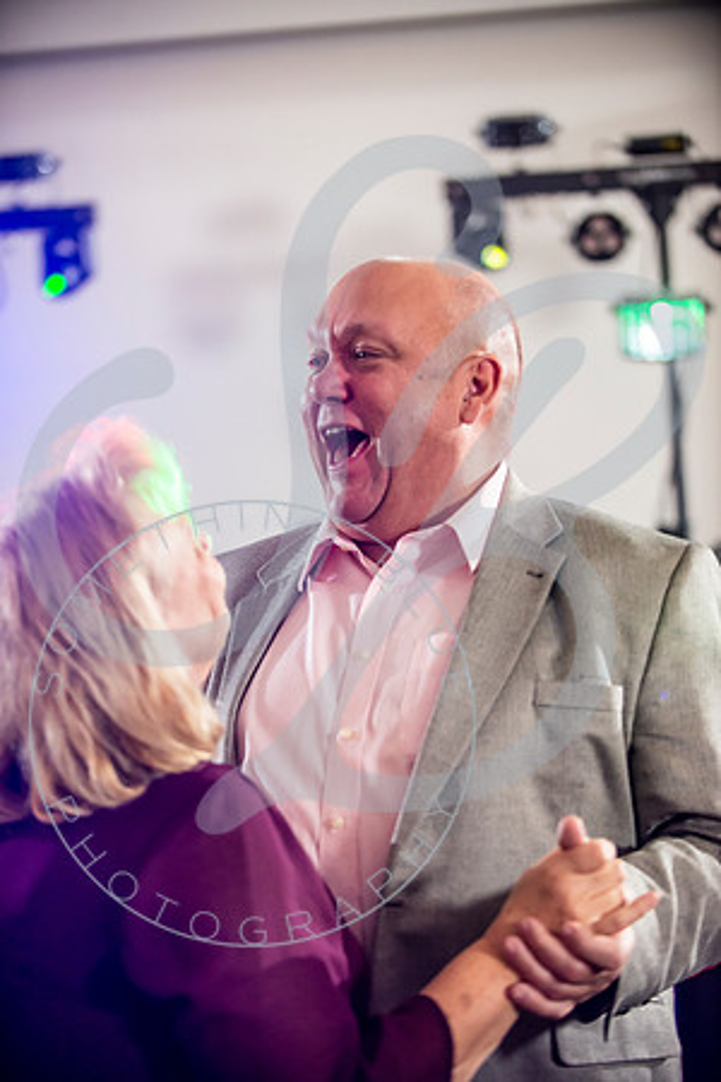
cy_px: 541
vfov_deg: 20.8
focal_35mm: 98
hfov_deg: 14.0
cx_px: 360
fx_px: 2944
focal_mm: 98
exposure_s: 1/200
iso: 1600
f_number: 2.8
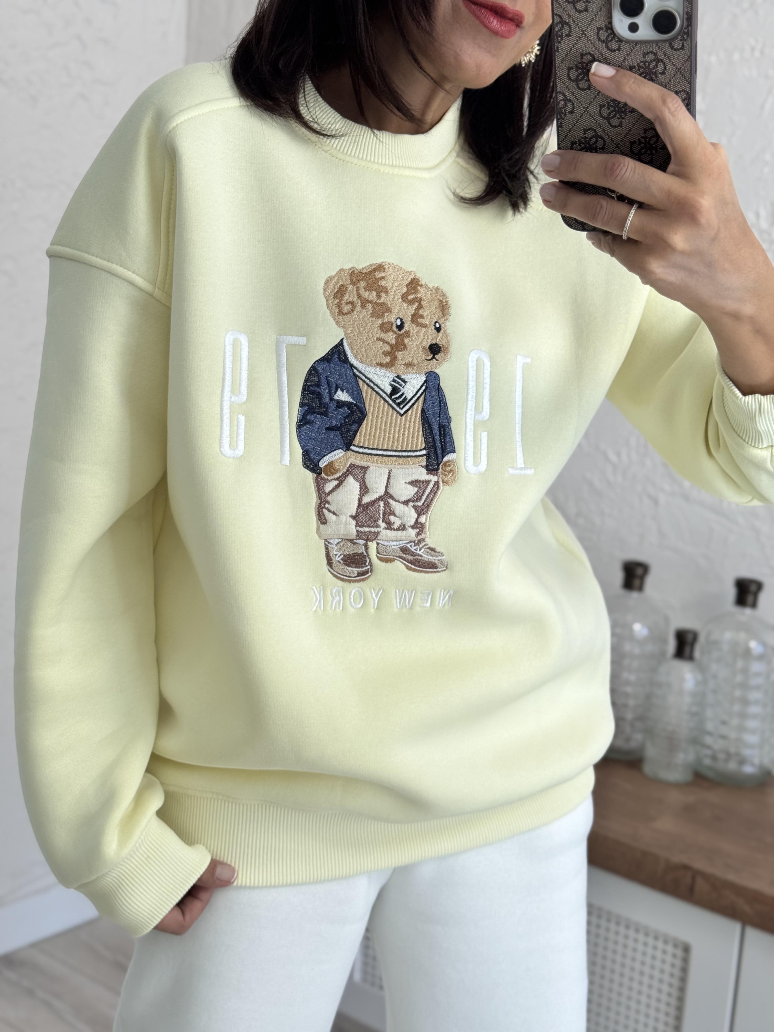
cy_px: 516
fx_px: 1431
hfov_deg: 30.3
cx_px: 387
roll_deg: -2.3
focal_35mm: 48
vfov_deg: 39.7
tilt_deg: -26.8
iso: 64
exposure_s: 1/294
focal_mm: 6.76
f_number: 1.78
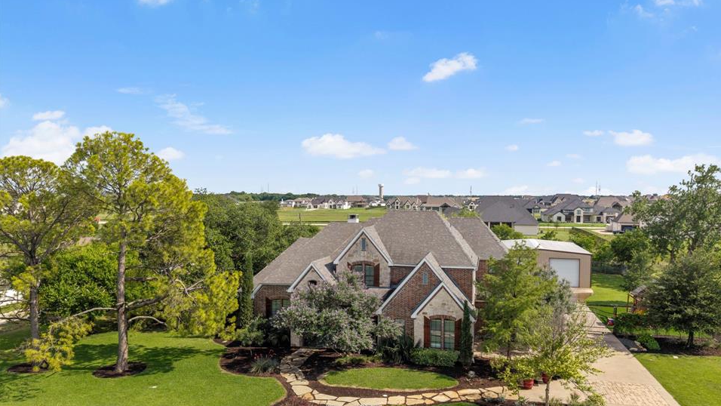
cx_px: 384
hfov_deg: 67.8
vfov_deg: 41.4
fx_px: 535
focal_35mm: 28
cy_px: 226
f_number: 1.8
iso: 100
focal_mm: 8.67
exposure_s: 1/100
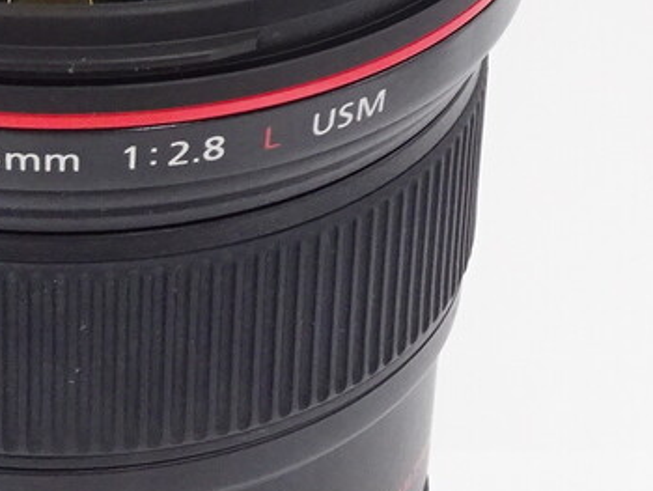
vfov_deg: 7.7
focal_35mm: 192
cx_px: 19
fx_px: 3624
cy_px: 269
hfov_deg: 10.2
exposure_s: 1/60
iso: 500
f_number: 4.5
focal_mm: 9.52
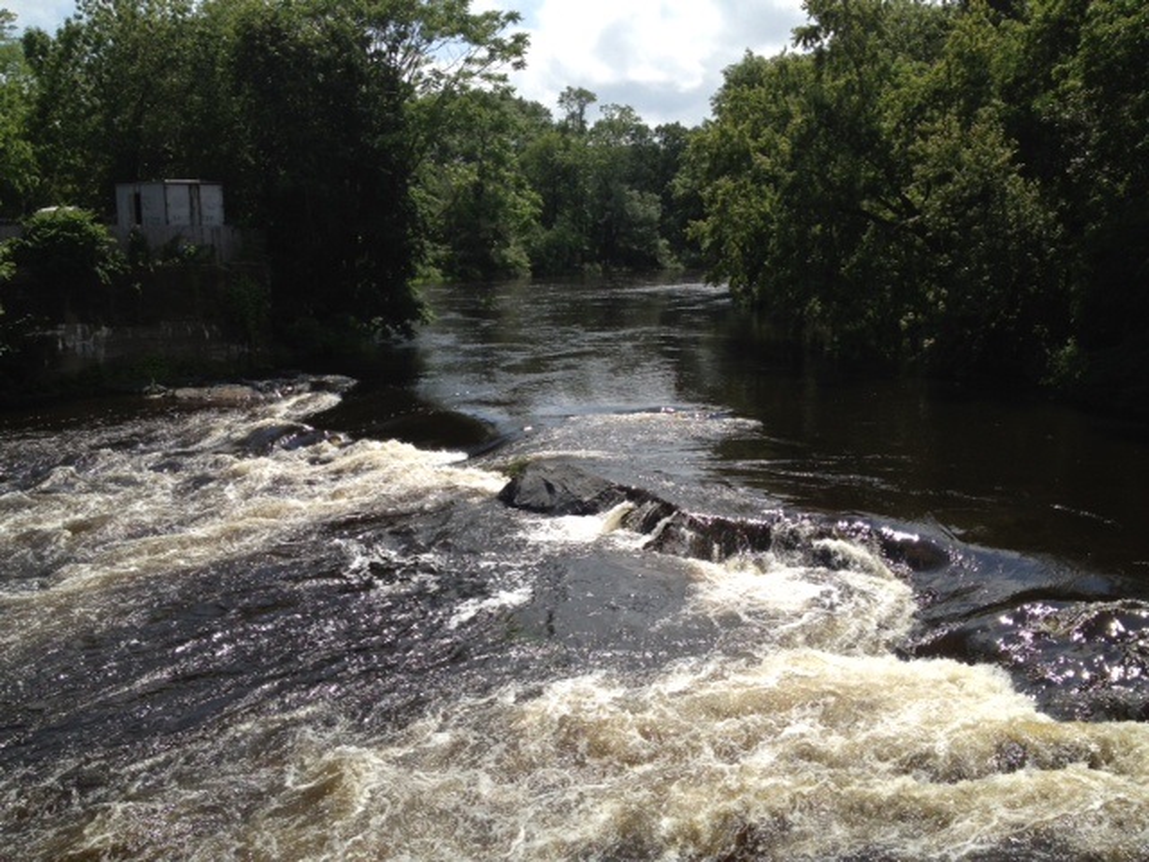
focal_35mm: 35
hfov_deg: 52.6
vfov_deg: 40.7
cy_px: 431
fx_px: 1162
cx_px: 574
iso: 64
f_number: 2.4
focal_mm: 4.28
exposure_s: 1/2123
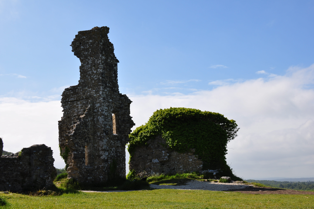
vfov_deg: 23.7
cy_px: 104
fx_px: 497
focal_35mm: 57
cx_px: 157
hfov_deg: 35.1
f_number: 11
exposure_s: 1/400
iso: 200
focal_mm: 38
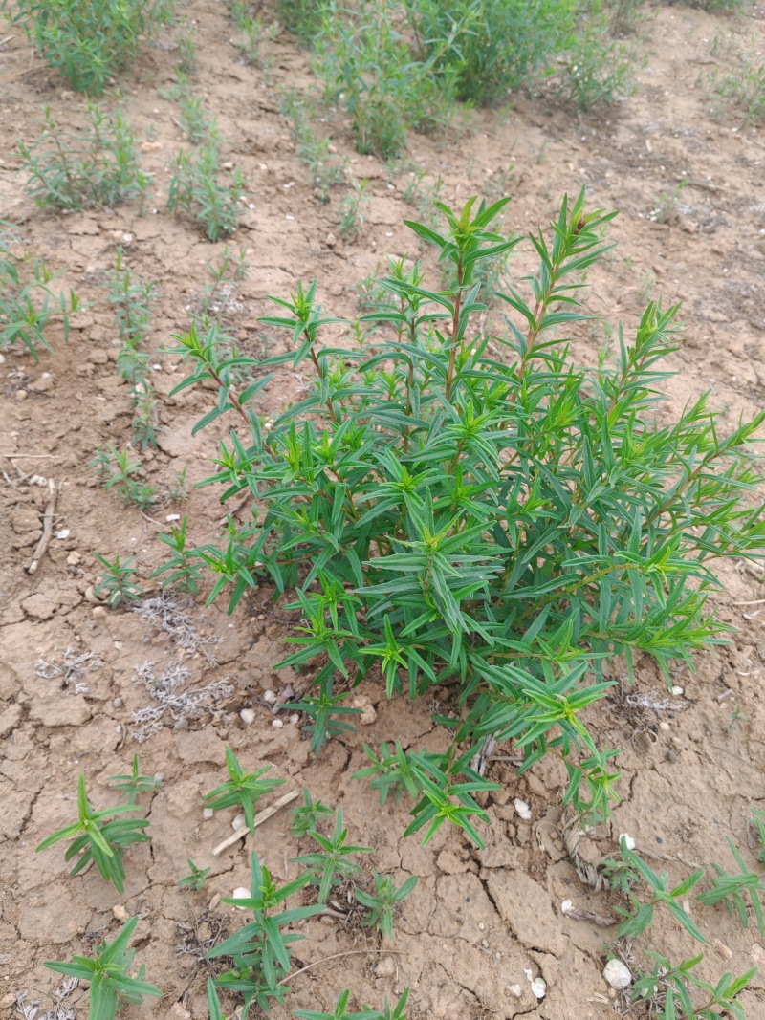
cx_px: 382
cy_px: 510
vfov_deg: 65.3
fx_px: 796
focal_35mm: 27
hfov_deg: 51.3
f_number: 1.95
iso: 50
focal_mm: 5.52
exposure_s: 1/120
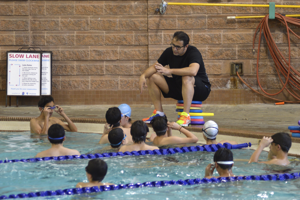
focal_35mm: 202
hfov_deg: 10.2
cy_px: 100
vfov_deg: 6.8
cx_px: 150
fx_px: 1686
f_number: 4.2
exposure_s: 1/30
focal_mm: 135
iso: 400
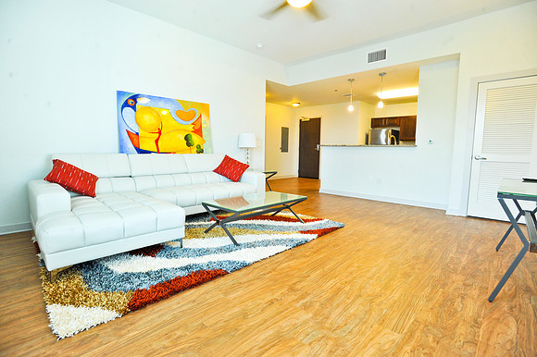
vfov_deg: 70.4
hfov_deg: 93.3
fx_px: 253
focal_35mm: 17
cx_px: 268
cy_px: 178
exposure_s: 1/50
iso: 1250
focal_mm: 17
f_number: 5.6
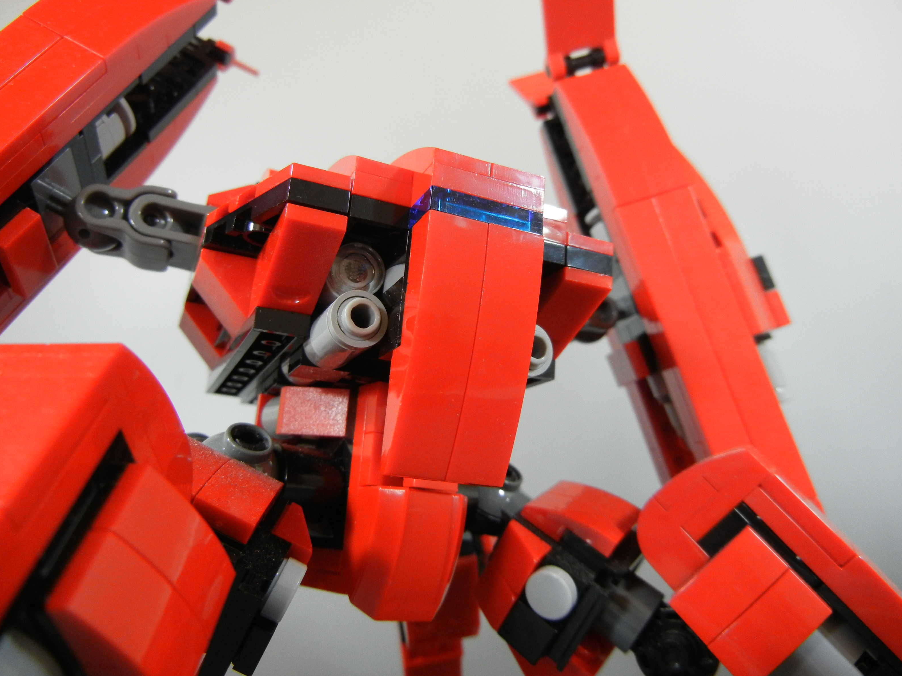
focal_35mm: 31
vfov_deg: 45.4
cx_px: 455
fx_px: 808
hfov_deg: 58.4
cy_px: 333
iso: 400
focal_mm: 5.4
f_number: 3.5
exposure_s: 1/39.6
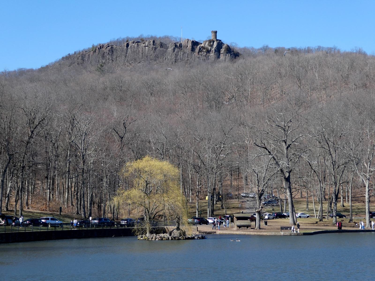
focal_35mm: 79
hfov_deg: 24.7
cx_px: 188
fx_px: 856
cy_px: 140
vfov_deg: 18.7
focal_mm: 14.1
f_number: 4.7
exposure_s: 1/320
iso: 80
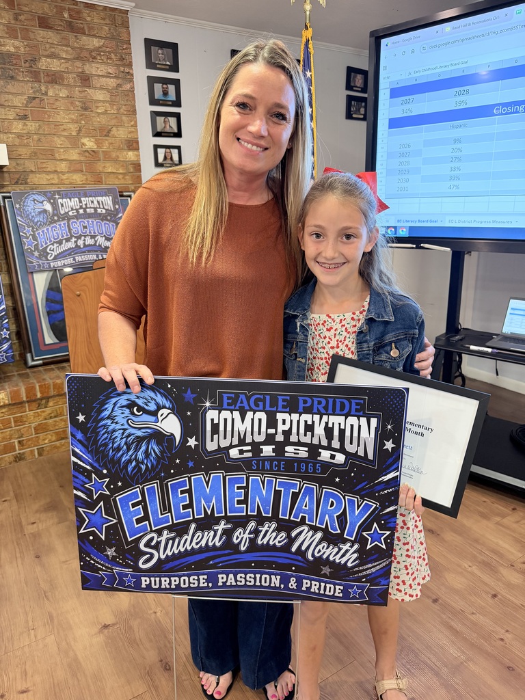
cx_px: 262
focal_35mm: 24
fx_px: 485
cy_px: 350
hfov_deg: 56.8
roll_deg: +1.6
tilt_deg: -16.7
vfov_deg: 71.6
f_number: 1.78
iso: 250
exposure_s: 1/60
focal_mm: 6.76
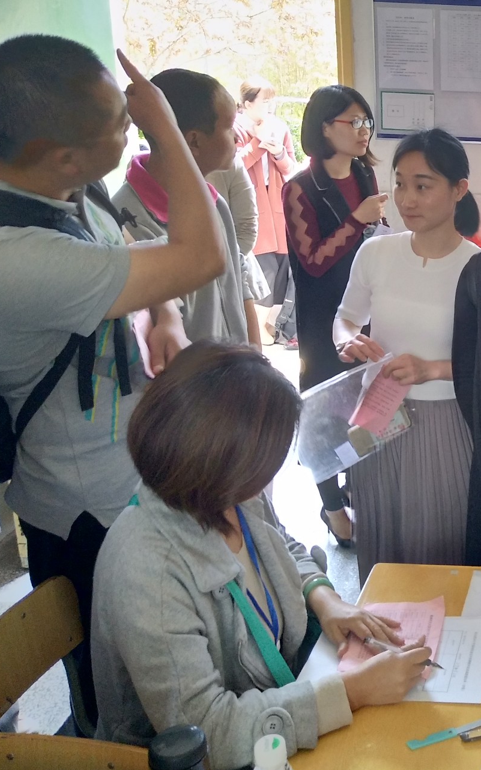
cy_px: 326
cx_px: 554
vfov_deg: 46.1
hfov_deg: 26.9
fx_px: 902
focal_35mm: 43
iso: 223
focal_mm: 3.88
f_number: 2
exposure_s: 1/50
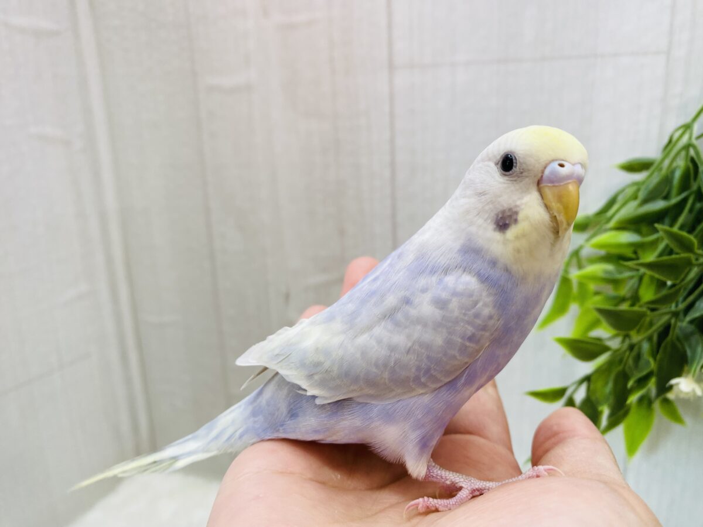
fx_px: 508
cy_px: 264
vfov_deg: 54.9
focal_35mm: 25
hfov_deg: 69.4
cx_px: 352
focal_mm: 4.25
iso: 50
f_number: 1.8
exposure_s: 1/100
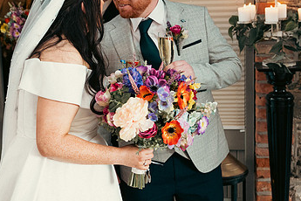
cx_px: 126
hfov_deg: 29.2
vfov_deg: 19.7
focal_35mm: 69
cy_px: 76
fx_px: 577
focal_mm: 41
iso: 1250
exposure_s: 1/160
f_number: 3.5
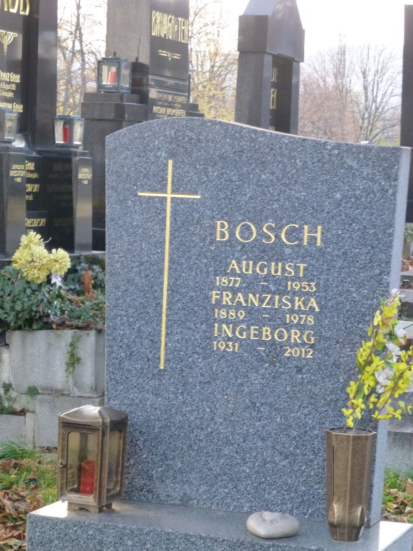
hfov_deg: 13.6
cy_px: 276
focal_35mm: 109
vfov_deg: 18.0
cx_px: 206
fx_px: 1734
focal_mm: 19.4
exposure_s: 1/30
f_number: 5.3
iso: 1000
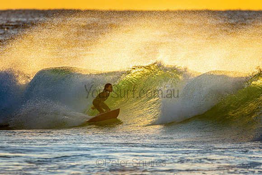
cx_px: 131
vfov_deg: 1.8
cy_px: 88
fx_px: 5624
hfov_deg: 2.7
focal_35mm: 773
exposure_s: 1/1250
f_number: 5.6
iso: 280
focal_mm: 500
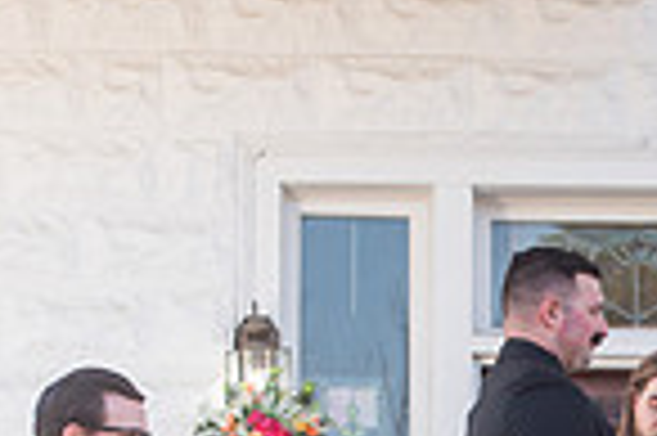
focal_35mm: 287
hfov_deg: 7.1
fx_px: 5232
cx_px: 724
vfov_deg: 4.7
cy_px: 816
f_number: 3.5
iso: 100
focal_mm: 70
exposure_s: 1/400
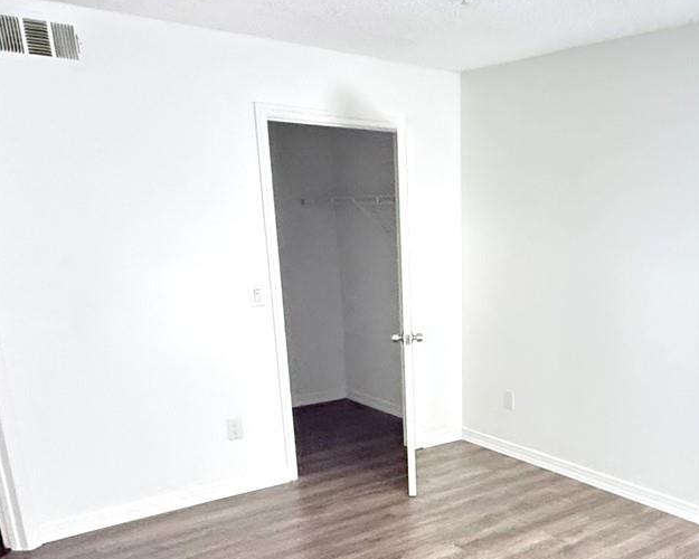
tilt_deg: -16.7
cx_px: 516
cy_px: 442
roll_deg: -0.9
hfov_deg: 49.7
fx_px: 724
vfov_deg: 40.6
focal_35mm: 35
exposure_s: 1/15
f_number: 2.2
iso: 3200
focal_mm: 2.22
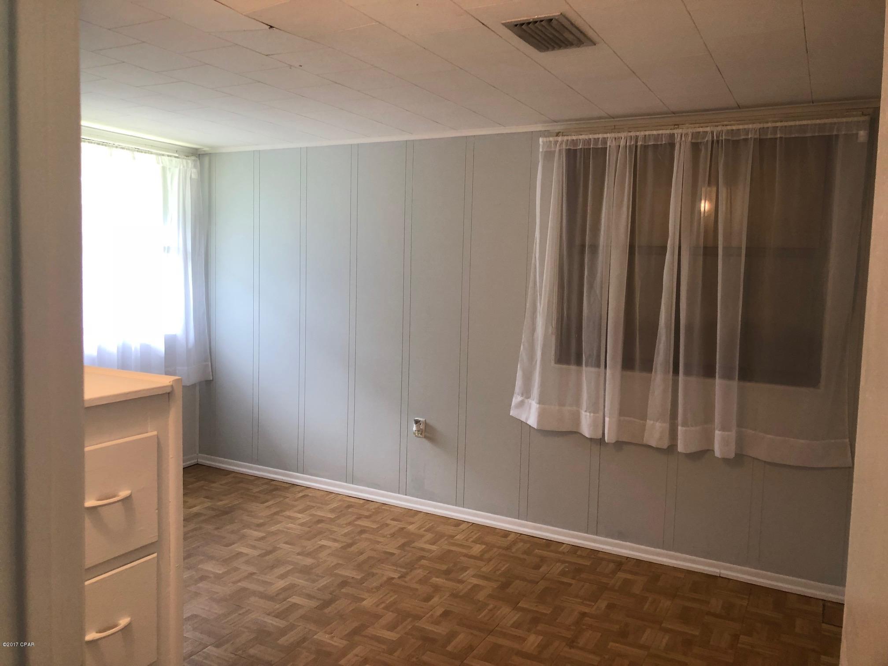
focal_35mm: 29
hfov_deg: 61.7
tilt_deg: -5.9
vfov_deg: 48.2
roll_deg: -0.4
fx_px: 744
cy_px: 333
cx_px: 444
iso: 40
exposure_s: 1/24
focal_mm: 3.99
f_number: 1.8
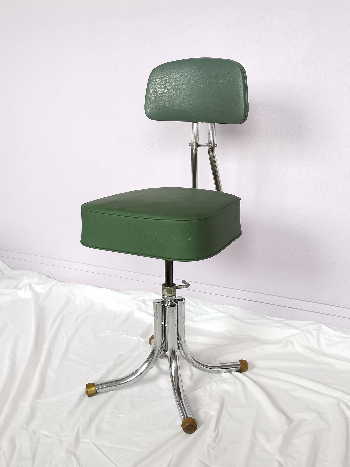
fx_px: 485
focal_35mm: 36
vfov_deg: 51.4
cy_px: 234
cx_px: 175
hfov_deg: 39.7
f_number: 1.8
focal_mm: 5.58
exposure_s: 1/50
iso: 250
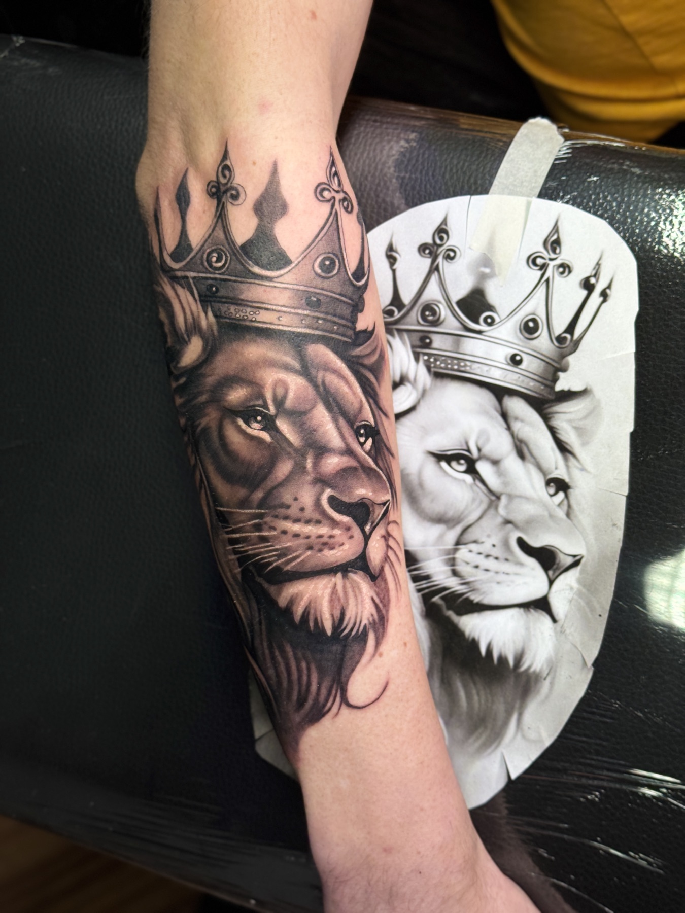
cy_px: 456
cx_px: 342
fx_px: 1266
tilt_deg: -54.0
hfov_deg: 30.3
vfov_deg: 39.7
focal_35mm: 48
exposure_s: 1/50
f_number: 1.78
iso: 125
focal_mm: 6.76
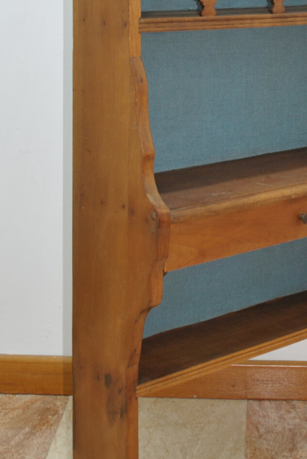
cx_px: 264
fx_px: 931
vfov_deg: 26.6
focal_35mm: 73
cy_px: 32
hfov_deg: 18.5
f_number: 3.5
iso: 200
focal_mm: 18
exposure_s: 1/10
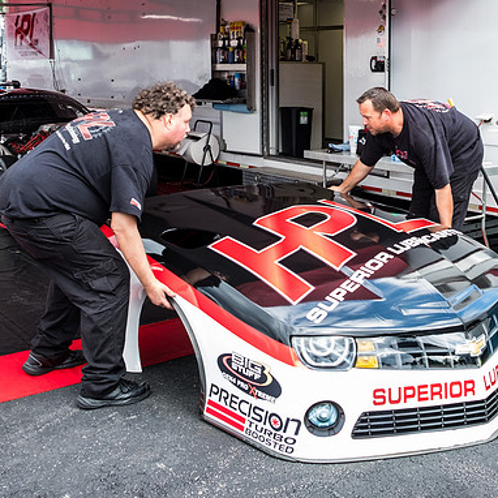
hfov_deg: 36.4
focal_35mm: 46
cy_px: 166
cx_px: 338
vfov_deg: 36.4
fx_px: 749
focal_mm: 18
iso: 400
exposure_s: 1/125
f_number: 5
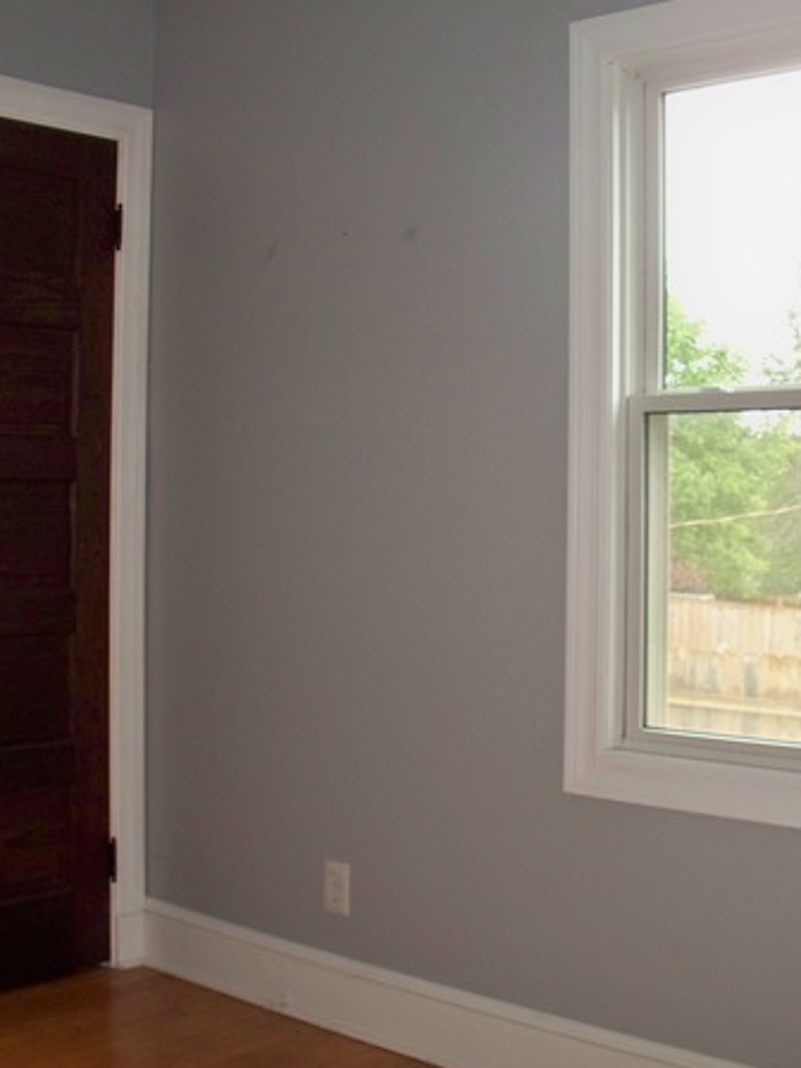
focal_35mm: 50
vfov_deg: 38.2
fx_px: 1543
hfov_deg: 29.1
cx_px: 429
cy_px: 522
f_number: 2.8
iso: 200
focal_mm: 7.54
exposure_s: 1/30
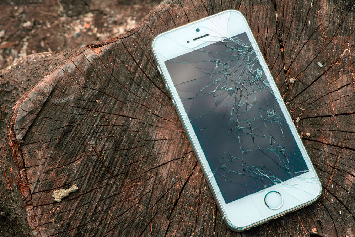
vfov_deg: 13.1
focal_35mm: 105
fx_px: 1036
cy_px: 118
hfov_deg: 19.4
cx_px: 178
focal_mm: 105
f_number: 22
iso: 250
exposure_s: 1/25
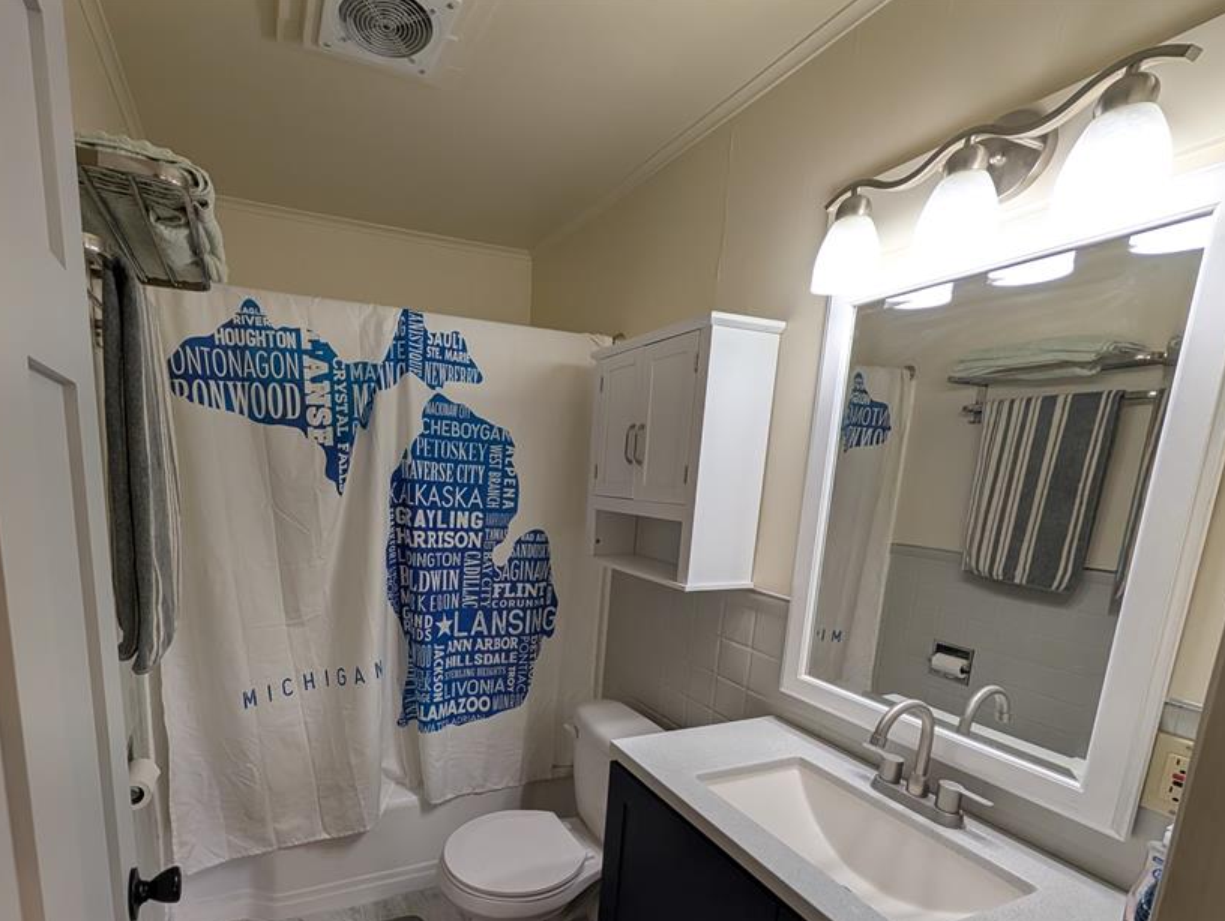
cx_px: 486
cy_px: 570
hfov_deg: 96.7
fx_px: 531
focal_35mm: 15
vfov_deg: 80.5
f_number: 1.7
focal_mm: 2.02
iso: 70
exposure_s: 1/153
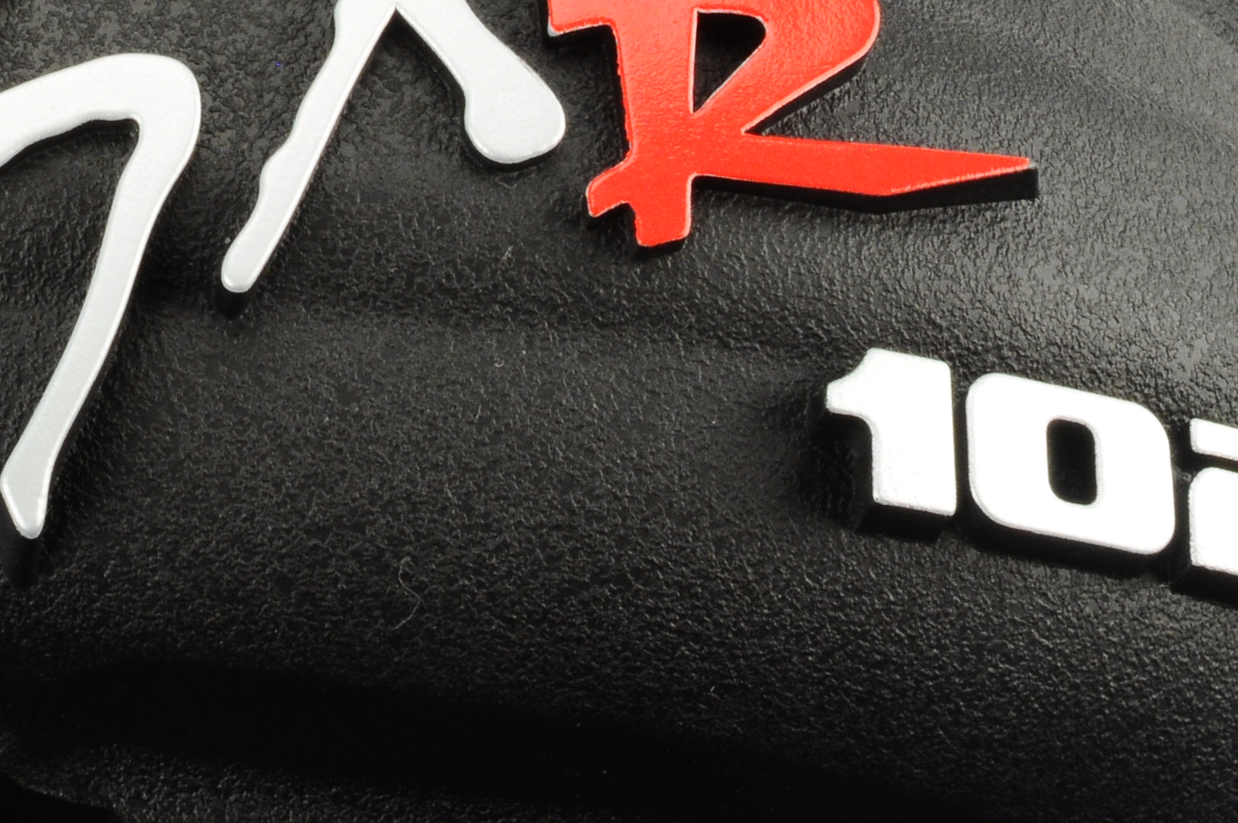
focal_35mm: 132
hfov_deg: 15.3
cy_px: -122
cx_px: 19
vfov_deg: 10.2
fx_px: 4543
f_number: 25
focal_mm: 35
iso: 500
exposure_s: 1/3
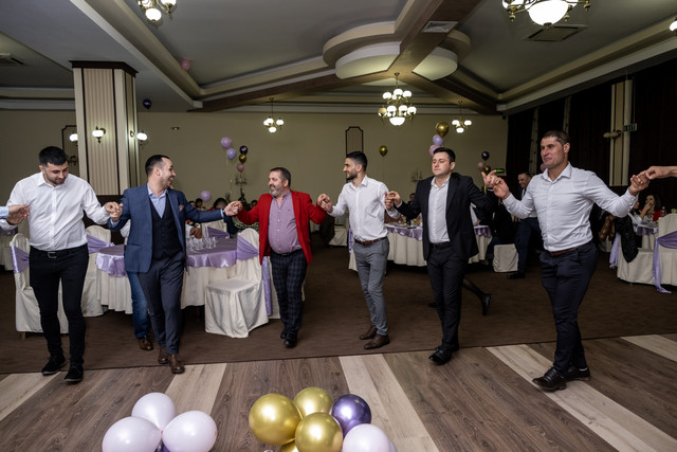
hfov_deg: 73.7
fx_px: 451
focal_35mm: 24
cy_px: 226
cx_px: 338
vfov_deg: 53.2
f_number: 2.8
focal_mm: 16
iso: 1000
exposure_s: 1/160
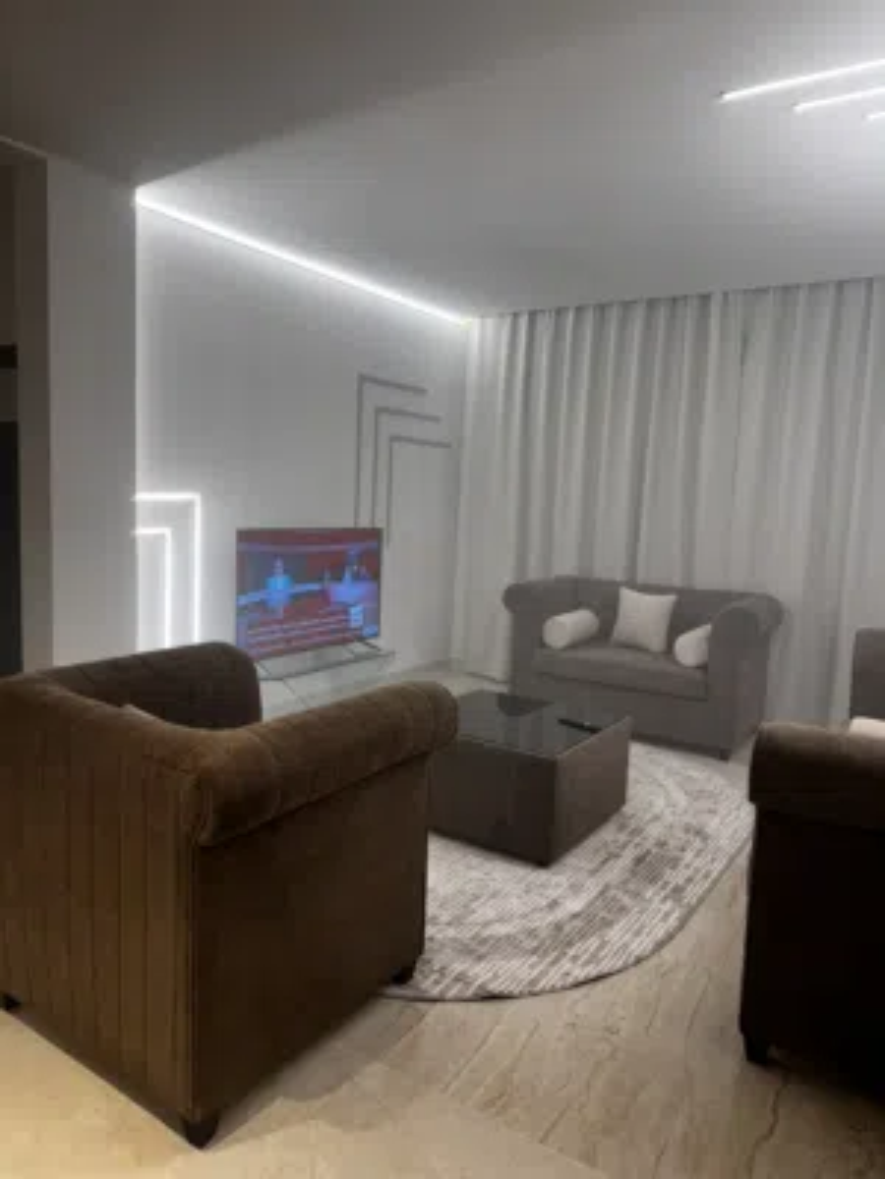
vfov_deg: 71.6
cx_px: 442
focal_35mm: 24
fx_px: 818
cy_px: 590
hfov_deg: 56.8
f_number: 1.78
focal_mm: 6.76
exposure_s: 1/100
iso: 100
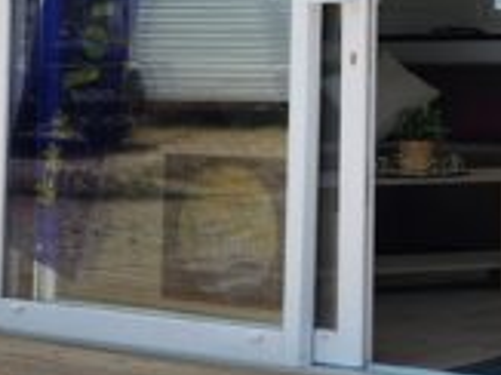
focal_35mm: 113
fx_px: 1634
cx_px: 624
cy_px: -9
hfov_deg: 16.6
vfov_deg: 12.9
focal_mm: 5
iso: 50
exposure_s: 1/3502
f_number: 1.8
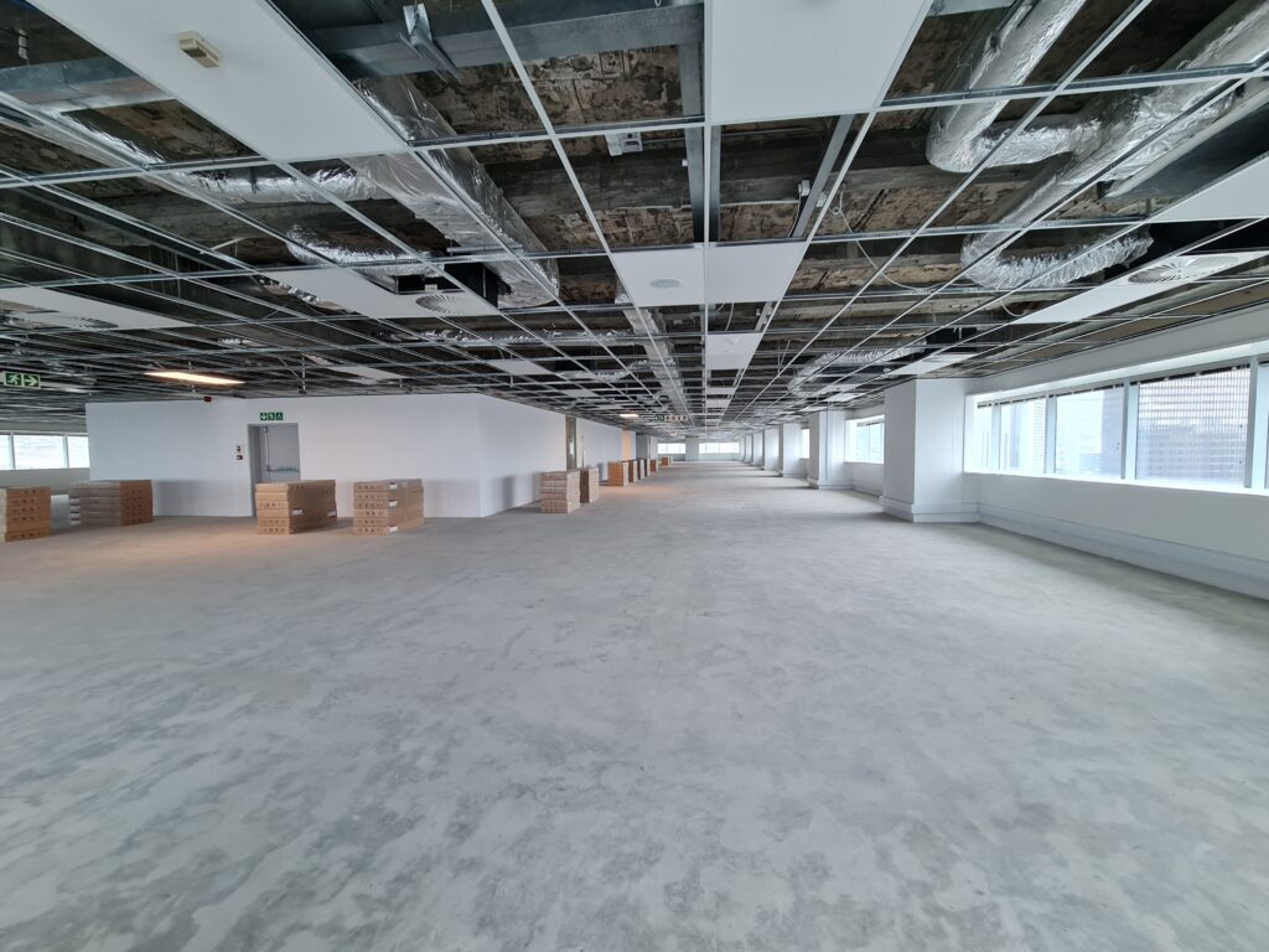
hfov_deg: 106.2
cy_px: 476
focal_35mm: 13
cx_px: 634
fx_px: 477
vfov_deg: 89.9
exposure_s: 1/50
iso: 80
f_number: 2.2
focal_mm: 2.2
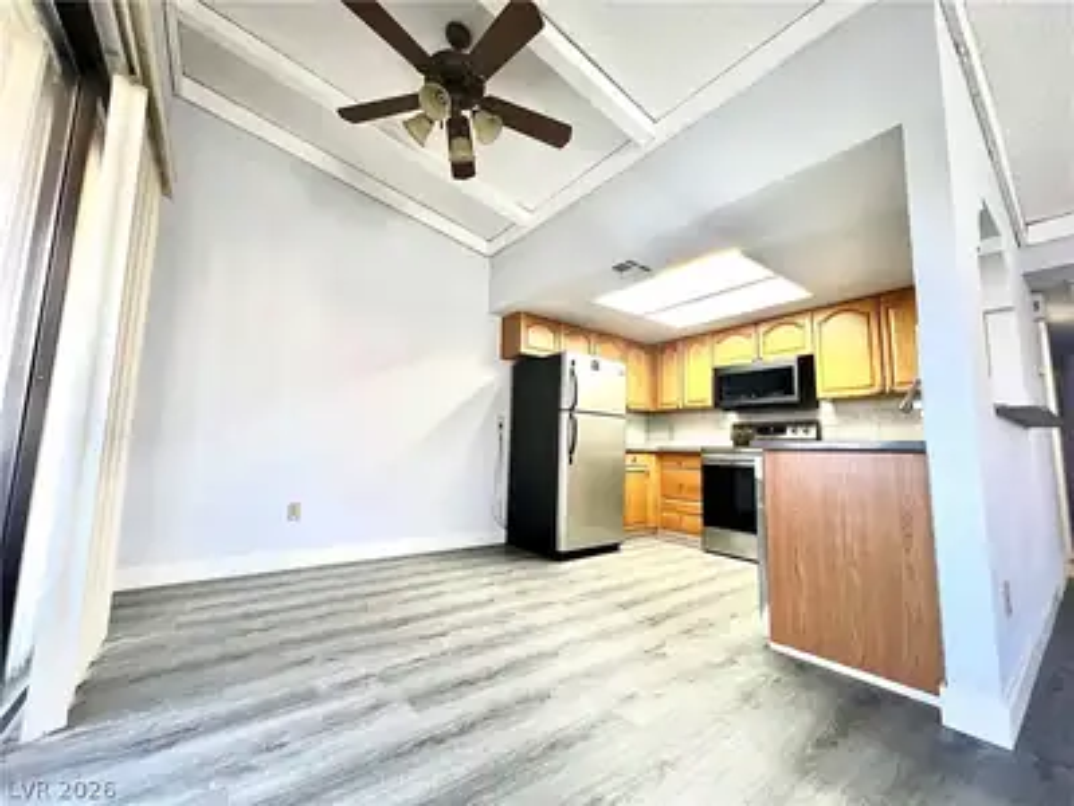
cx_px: 537
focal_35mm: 13
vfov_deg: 89.9
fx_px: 403
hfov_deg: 106.2
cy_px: 403
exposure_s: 1/60
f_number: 1.8
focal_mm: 1.57
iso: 200
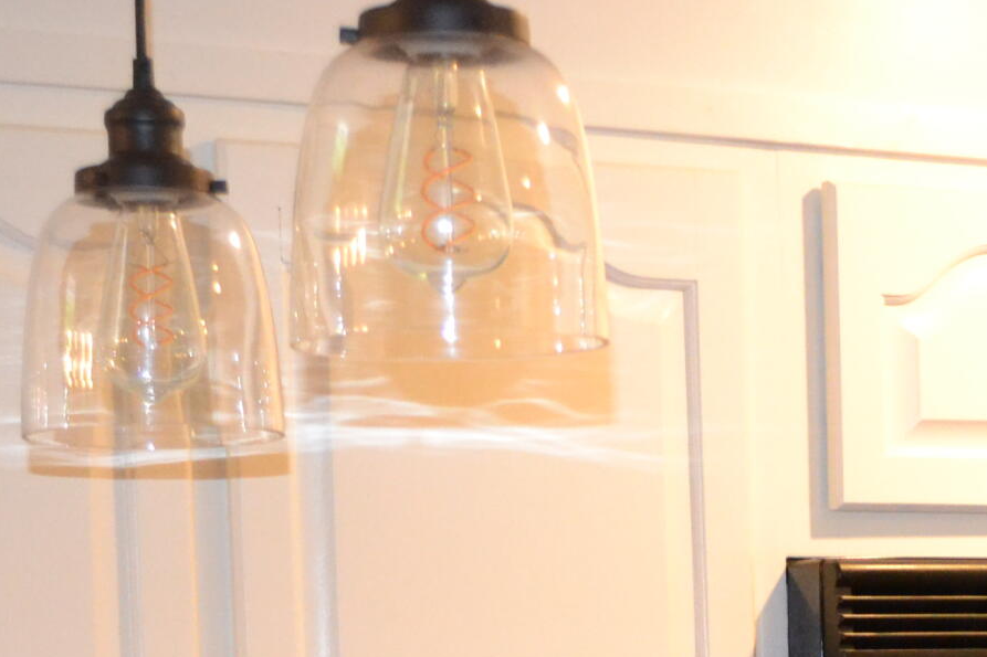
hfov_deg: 16.5
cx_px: 1052
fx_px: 3317
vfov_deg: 10.8
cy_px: 1032
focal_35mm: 121
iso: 2000
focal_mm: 24
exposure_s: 1/60
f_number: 4
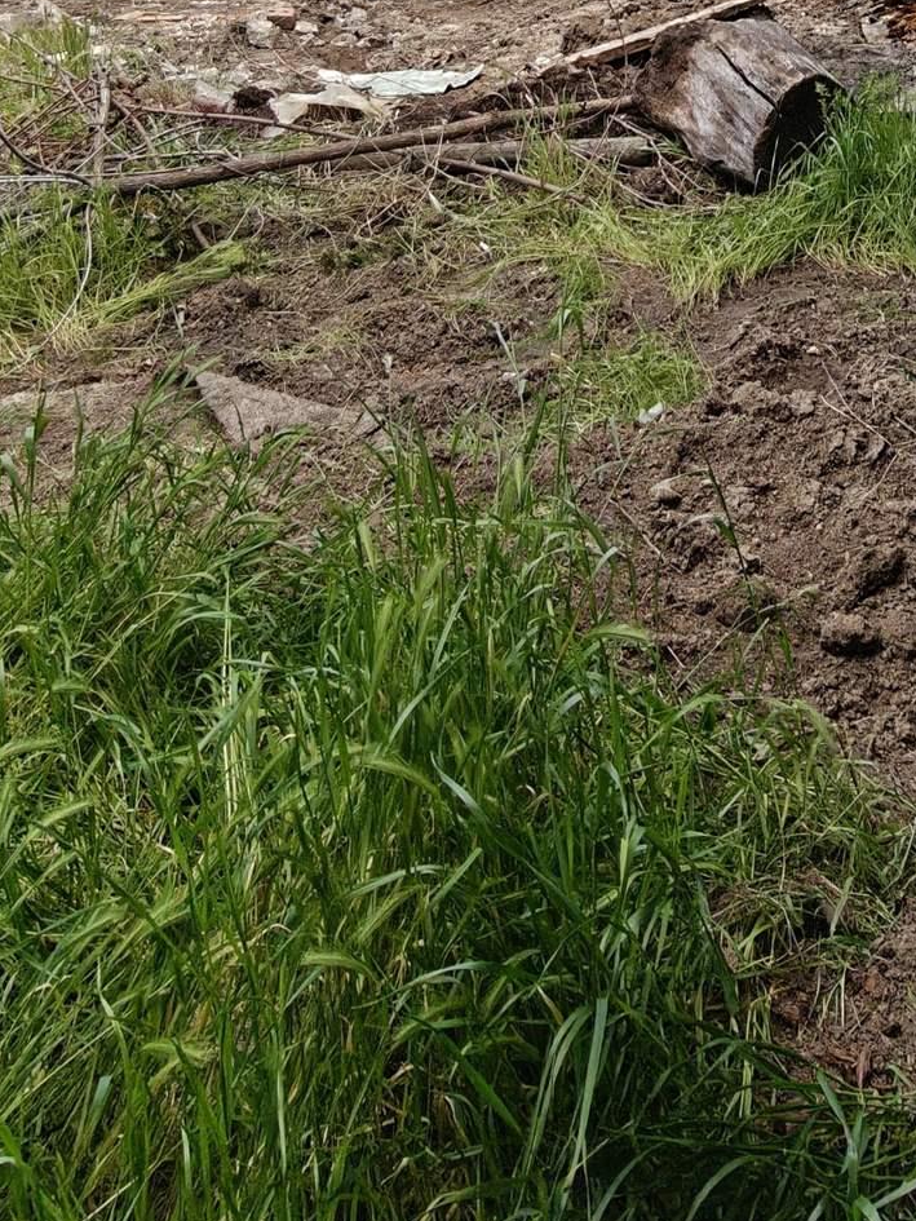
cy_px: -198
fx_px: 1376
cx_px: 775
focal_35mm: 39
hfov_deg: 35.2
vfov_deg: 37.7
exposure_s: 1/1213
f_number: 2
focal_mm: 2.31
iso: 50
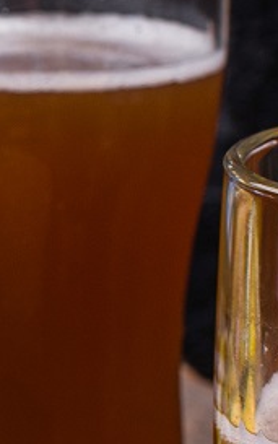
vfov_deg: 6.3
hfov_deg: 3.8
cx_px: -535
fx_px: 4055
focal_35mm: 335
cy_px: 357
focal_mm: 50
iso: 100
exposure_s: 1/100
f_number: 10
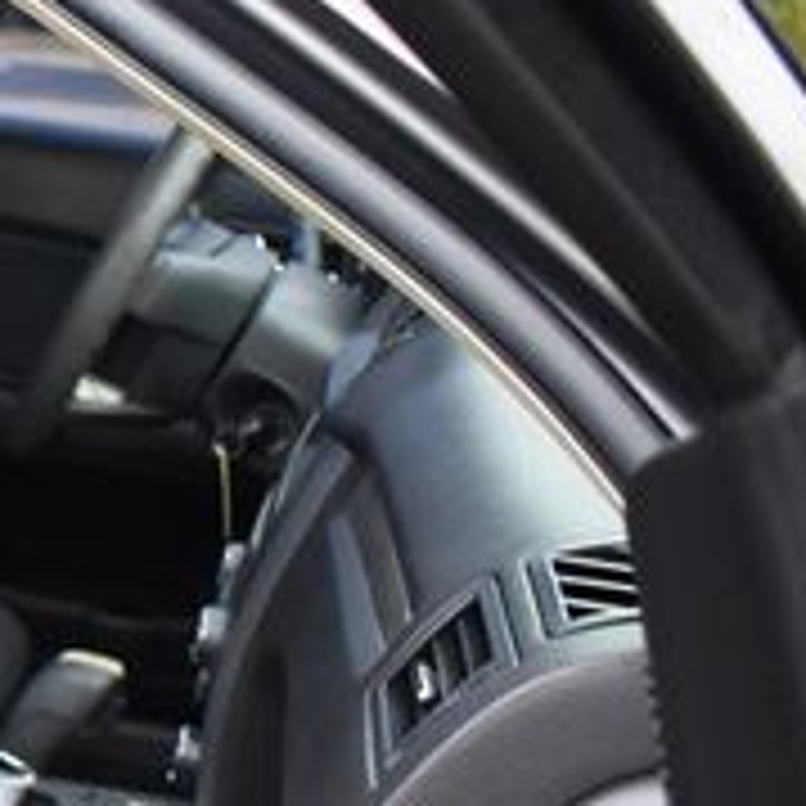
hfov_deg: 17.9
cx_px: -540
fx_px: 2160
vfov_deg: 21.0
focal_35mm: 82
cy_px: 547
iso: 800
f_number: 3.5
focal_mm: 18
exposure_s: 1/125
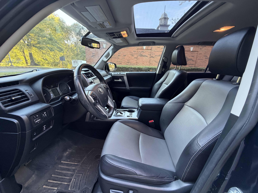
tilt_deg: -15.5
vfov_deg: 85.7
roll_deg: -1.9
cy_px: 96
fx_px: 104
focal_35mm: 14
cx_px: 129
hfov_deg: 102.1
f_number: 2.2
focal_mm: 2.22
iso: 320
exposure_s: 1/70
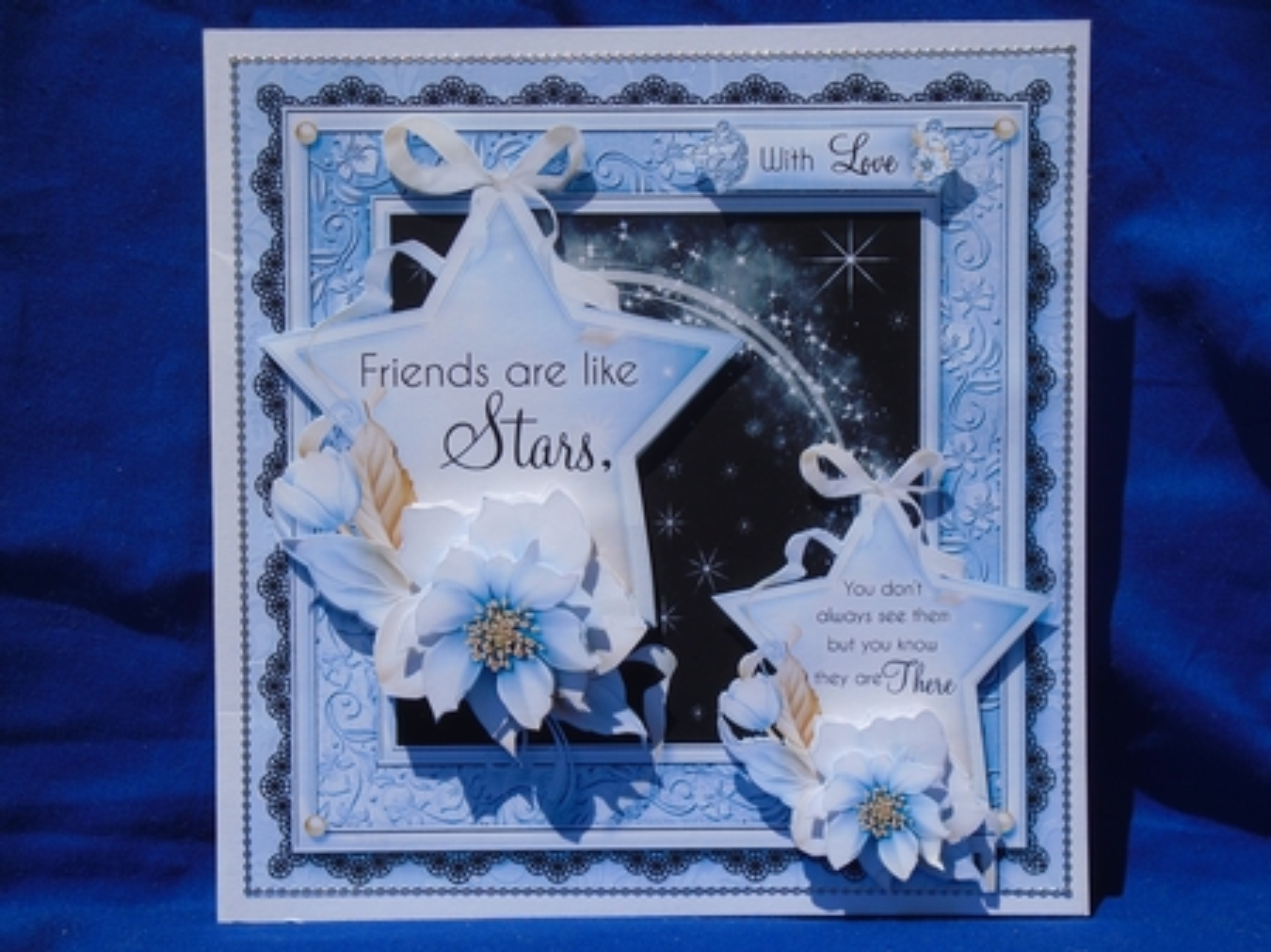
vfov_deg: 29.6
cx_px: 636
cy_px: 476
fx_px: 1798
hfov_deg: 38.9
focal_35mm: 49
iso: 100
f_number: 11.3
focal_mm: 8.7
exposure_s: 1/250
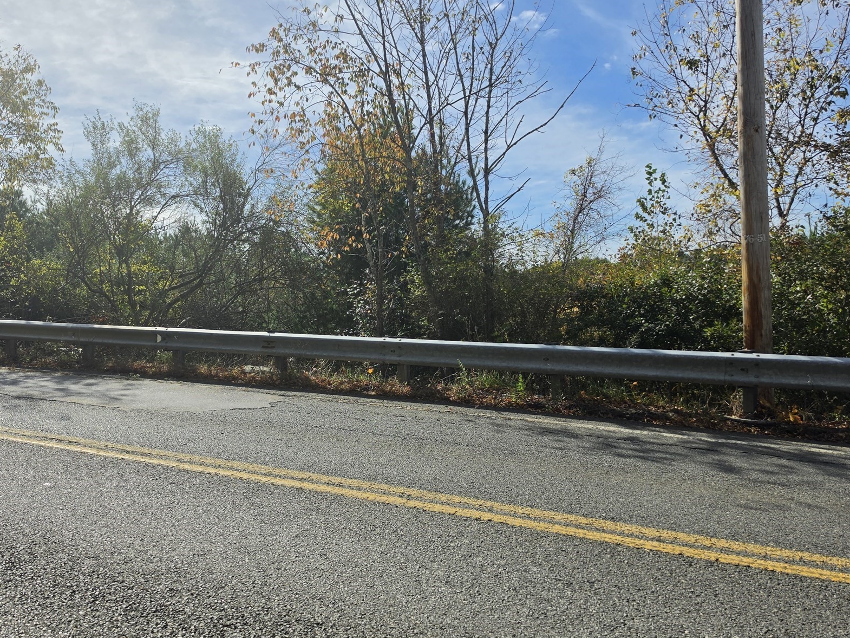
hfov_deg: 59.8
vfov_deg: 46.8
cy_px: 320
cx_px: 370
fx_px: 737
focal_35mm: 30
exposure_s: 1/7939
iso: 40
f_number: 1.4
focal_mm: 6.5
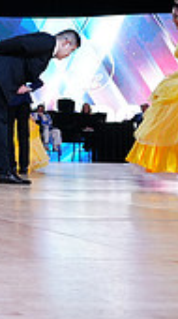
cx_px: -277
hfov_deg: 11.2
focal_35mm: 86
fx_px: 725
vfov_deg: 24.4
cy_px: 61
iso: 1600
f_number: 4
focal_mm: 24
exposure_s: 1/500
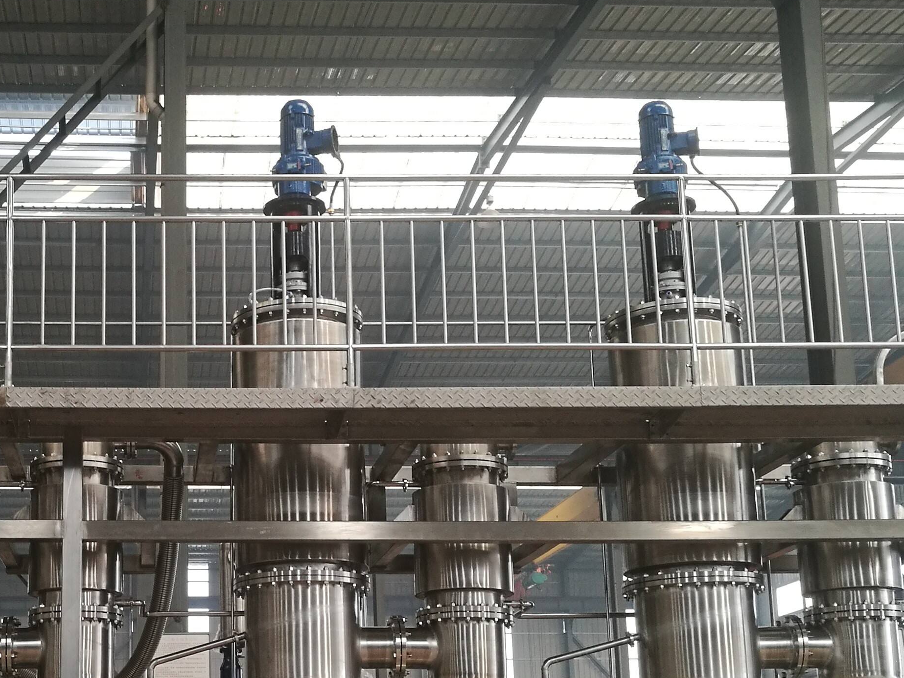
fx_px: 1515
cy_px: 518
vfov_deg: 24.9
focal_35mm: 58
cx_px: 177
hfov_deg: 32.3
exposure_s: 1/50
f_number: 2.2
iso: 80
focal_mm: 4.5
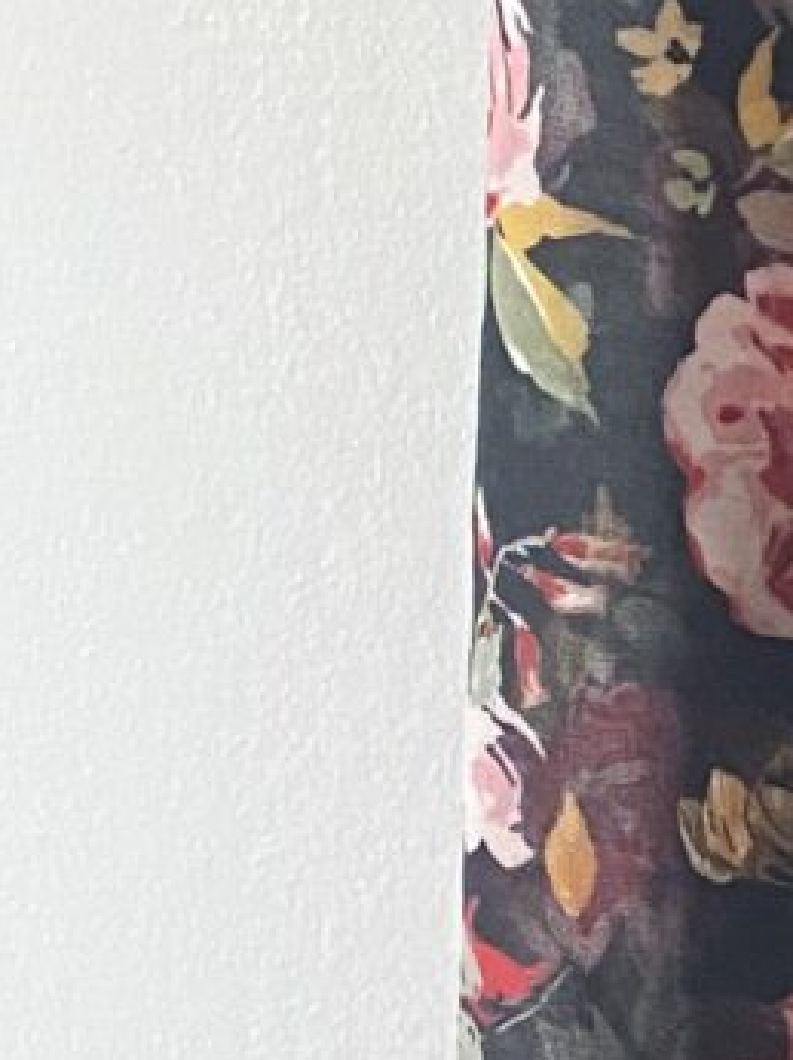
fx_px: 4710
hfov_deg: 8.3
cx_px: 2293
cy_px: 193
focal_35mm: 154
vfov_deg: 12.8
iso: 400
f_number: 1.8
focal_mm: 4.25
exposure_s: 1/60
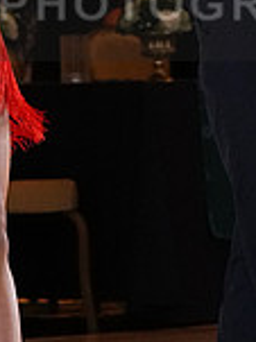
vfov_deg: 3.8
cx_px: 137
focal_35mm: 521
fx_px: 5145
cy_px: -14
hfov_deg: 2.9
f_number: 6.3
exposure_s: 1/200
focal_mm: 94
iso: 5000
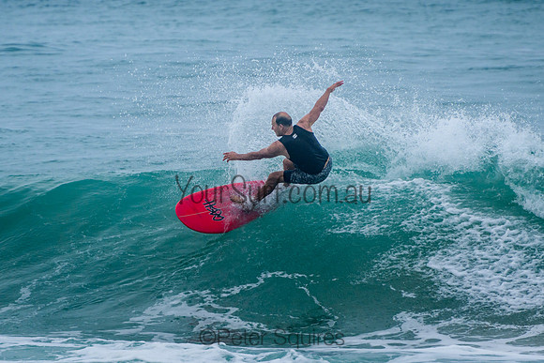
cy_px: 127
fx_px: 8318
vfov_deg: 2.5
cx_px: 251
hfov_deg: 3.7
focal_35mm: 550
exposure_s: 1/2000
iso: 500
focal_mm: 400
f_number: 8
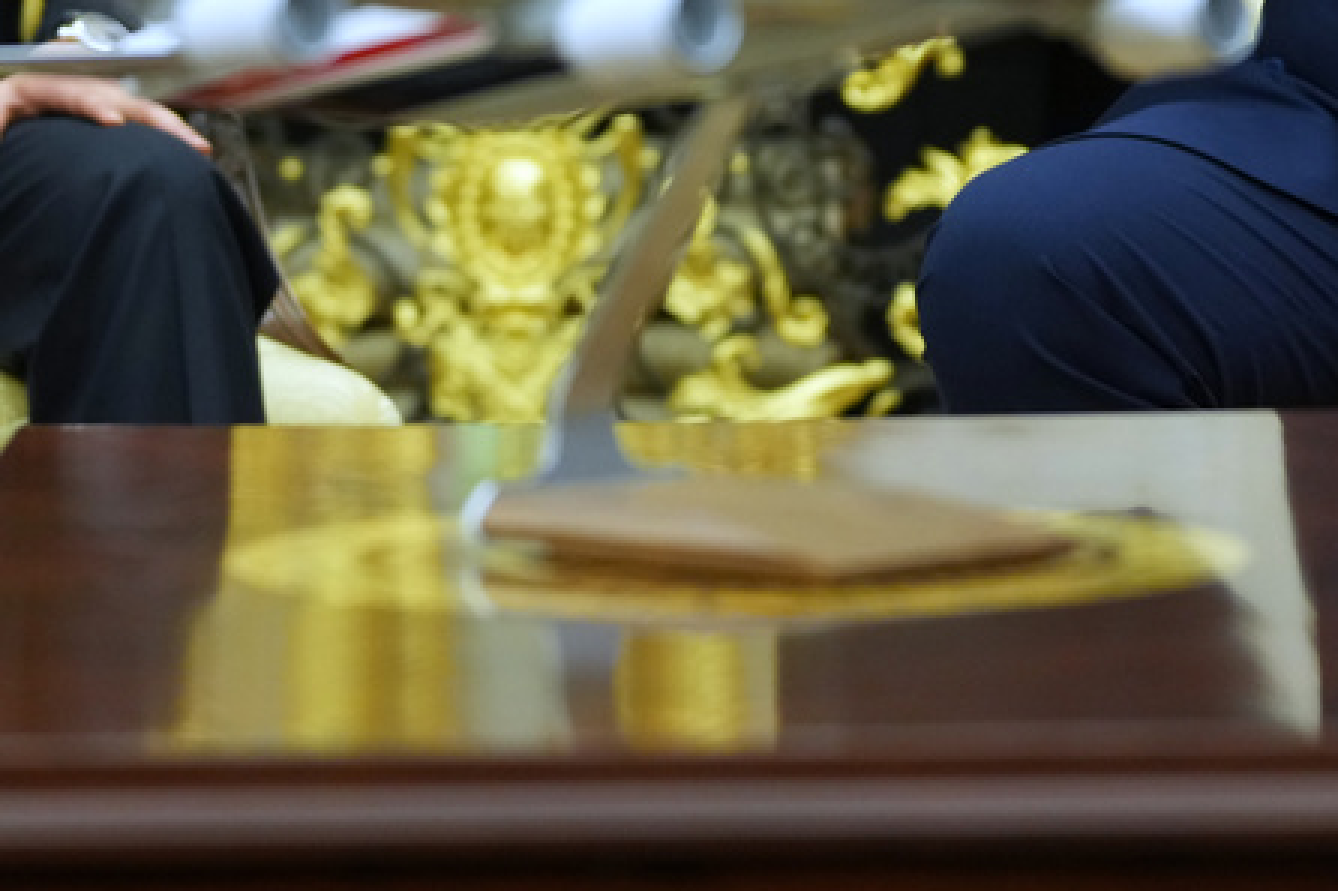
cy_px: -117
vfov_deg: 8.0
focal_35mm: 170
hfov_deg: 12.1
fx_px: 6316
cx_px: 600
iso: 2500
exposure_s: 1/500
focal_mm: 74
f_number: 2.8
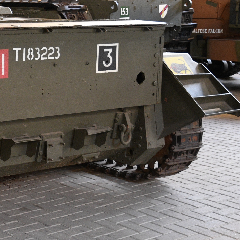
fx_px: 635
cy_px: 95
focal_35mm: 81
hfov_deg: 20.1
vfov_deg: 21.4
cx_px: -46
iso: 1600
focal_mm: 25
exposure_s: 1/40
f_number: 3.2
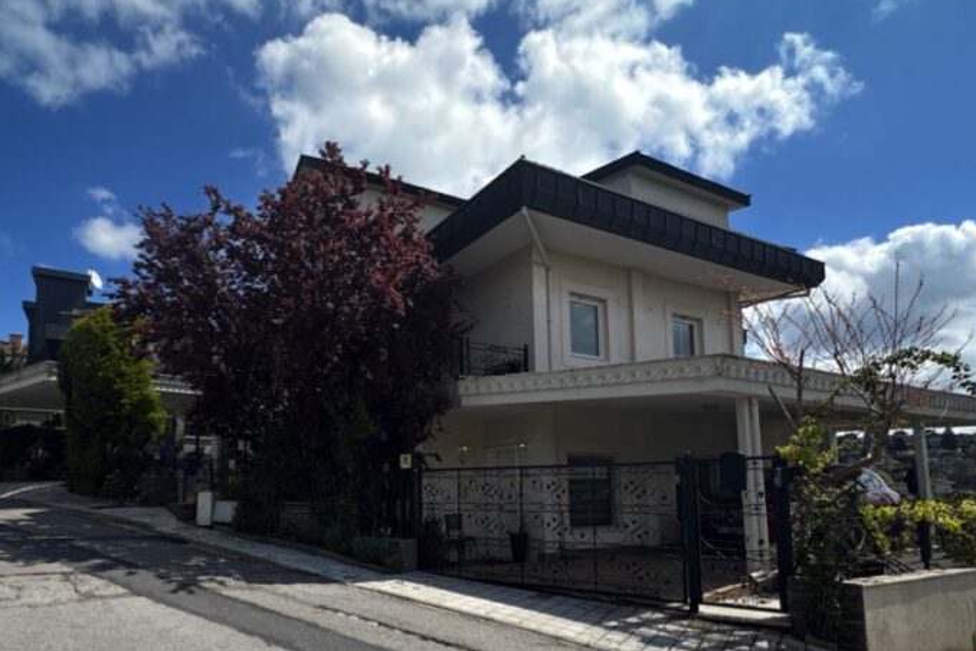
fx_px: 596
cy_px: 446
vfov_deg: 55.7
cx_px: 413
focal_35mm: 22
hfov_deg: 78.1
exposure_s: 1/1383
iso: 40
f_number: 2.2
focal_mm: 2.22
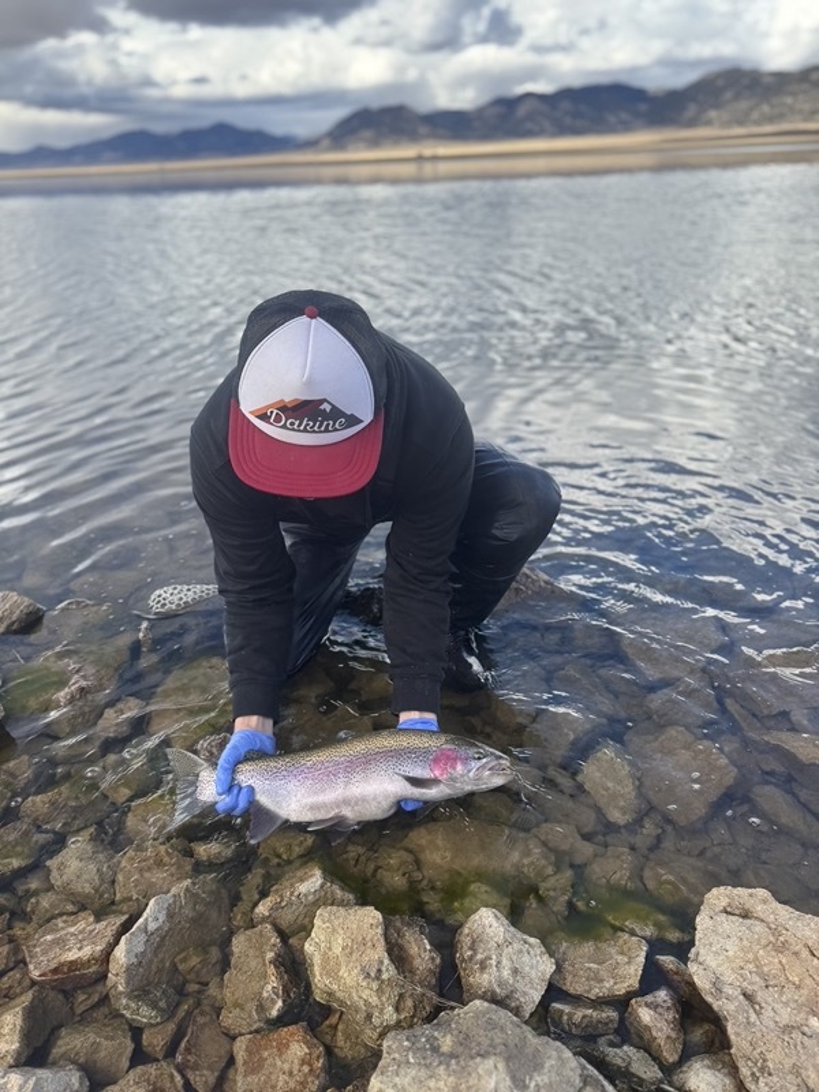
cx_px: 410
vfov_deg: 71.6
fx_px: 757
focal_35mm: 24
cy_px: 546
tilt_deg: -26.2
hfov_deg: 56.8
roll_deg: +2.7
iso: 80
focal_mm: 6.76
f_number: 1.78
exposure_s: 1/1366
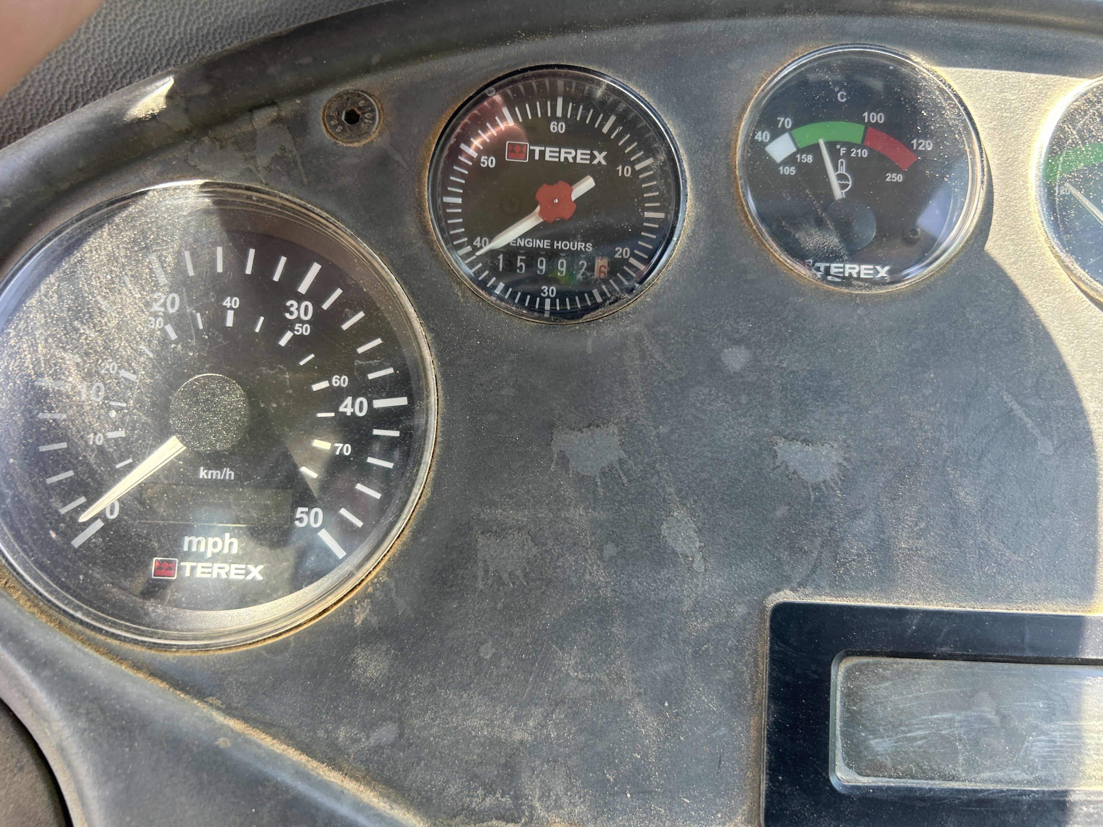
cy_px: 414
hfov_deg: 67.3
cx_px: 552
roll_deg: -5.6
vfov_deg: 53.1
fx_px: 828
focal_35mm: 26
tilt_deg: -29.3
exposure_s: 1/121
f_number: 1.5
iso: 50
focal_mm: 5.7
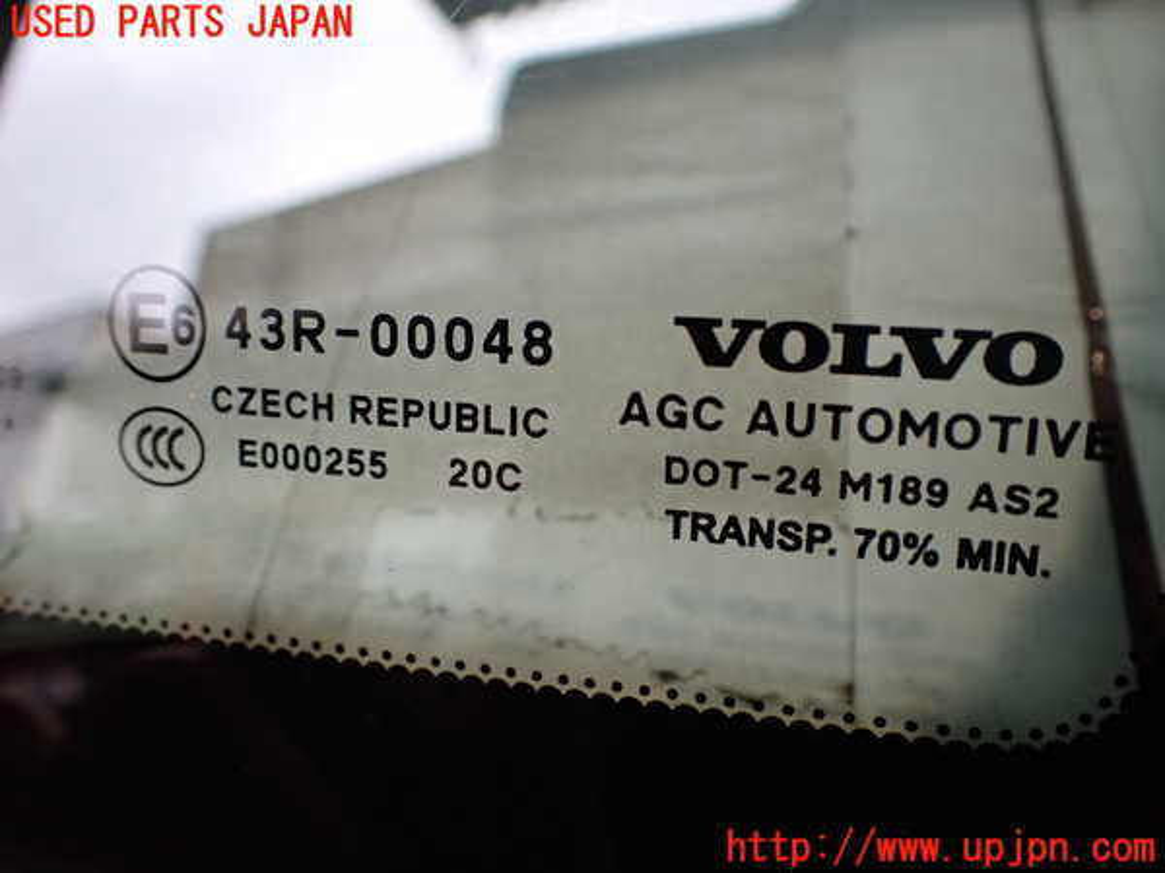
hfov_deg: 60.0
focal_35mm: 30
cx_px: 582
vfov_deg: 46.8
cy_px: 436
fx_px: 1010
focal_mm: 5.4
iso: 200
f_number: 2.3
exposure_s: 1/125
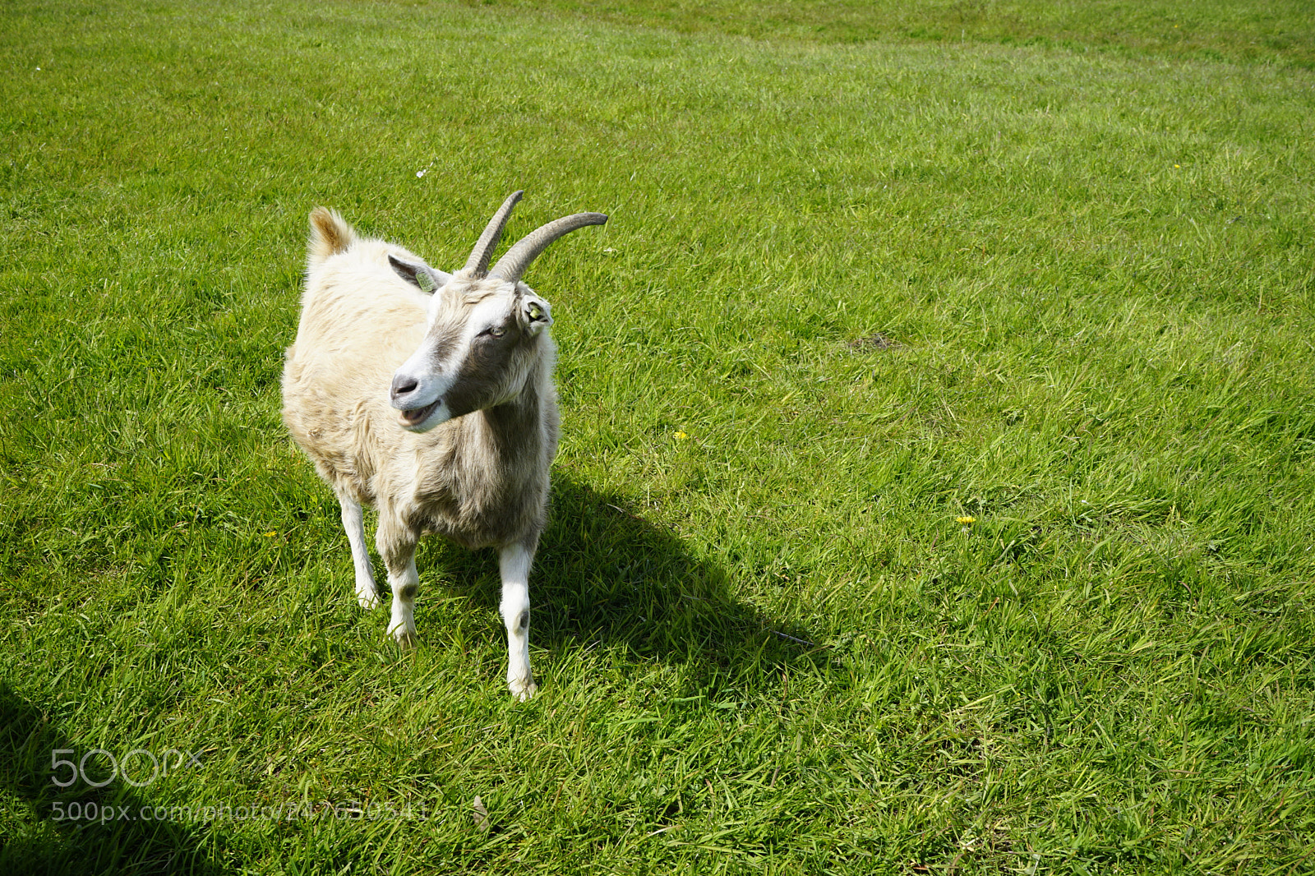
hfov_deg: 47.4
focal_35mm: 41
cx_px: 658
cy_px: 438
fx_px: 1497
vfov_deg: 32.6
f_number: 9
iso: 100
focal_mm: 41
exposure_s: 1/100
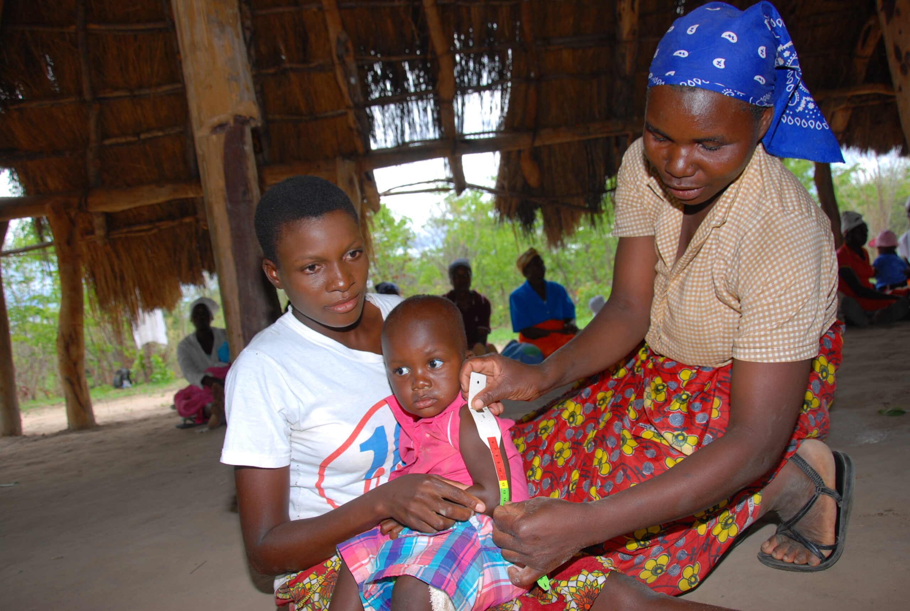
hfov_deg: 67.3
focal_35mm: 27
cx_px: 455
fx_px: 684
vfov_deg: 48.1
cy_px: 306
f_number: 5.6
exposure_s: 1/125
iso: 110
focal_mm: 18
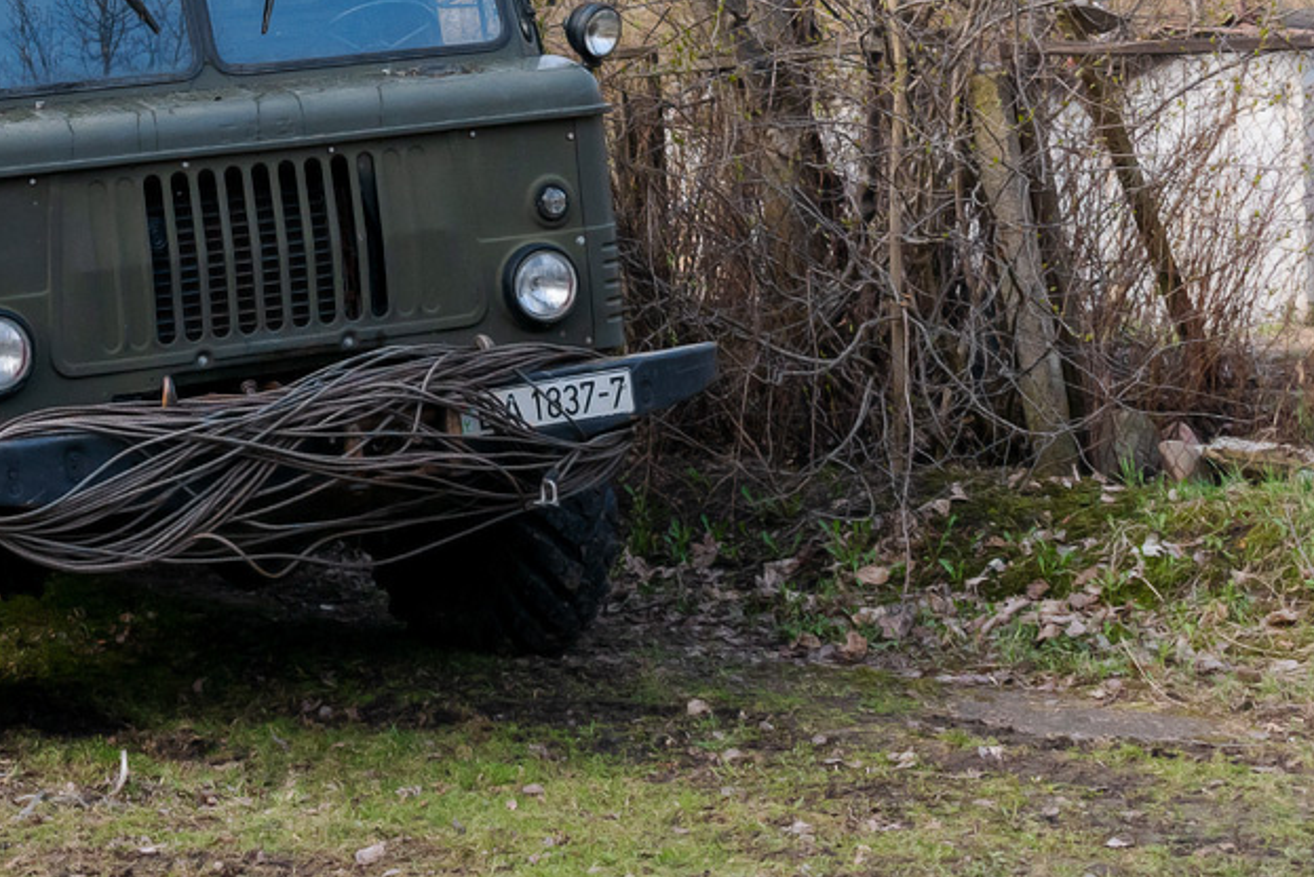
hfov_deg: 25.3
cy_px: 55
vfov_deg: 17.2
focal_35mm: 78
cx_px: 158
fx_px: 2847
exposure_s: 1/1000
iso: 640
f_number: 4
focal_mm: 27
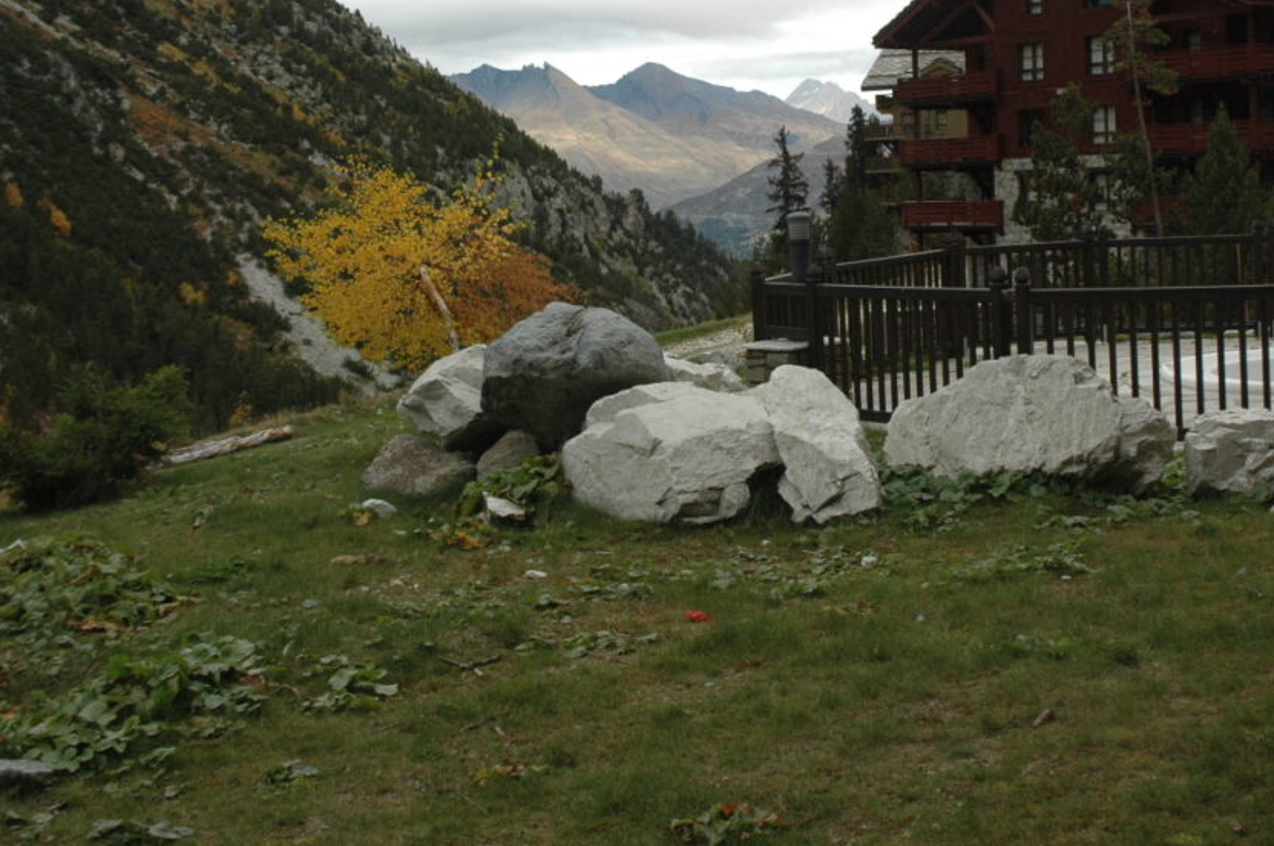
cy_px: 274
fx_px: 1838
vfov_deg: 25.8
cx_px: 753
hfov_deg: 38.1
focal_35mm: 52
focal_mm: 24
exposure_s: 1/320
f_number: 9
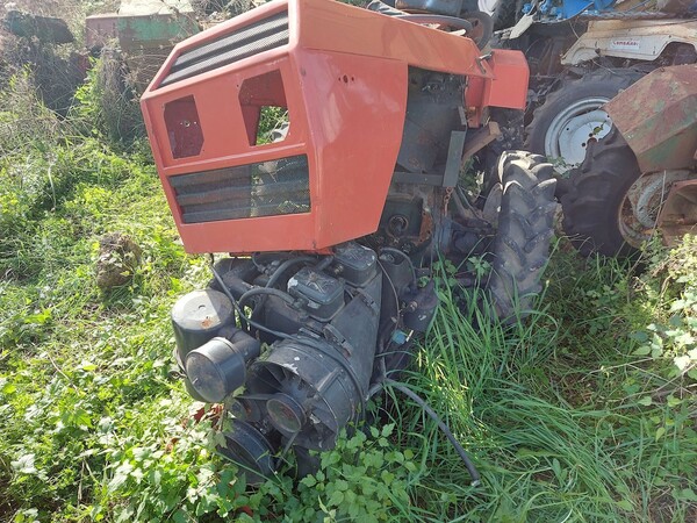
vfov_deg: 56.8
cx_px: 348
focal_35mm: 24
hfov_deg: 71.6
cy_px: 262
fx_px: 483
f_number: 1.8
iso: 32
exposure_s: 1/121
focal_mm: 5.23
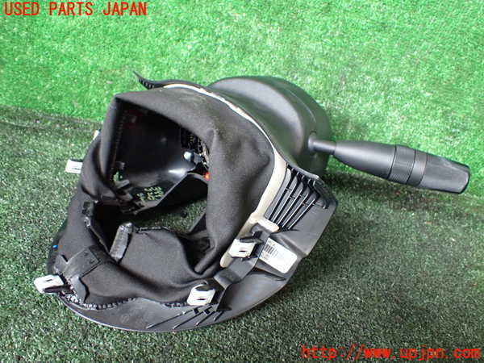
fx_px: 419
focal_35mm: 30
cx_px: 242
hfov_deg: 60.0
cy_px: 182
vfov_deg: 46.8
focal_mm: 5.4
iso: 800
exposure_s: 1/30
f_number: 2.3
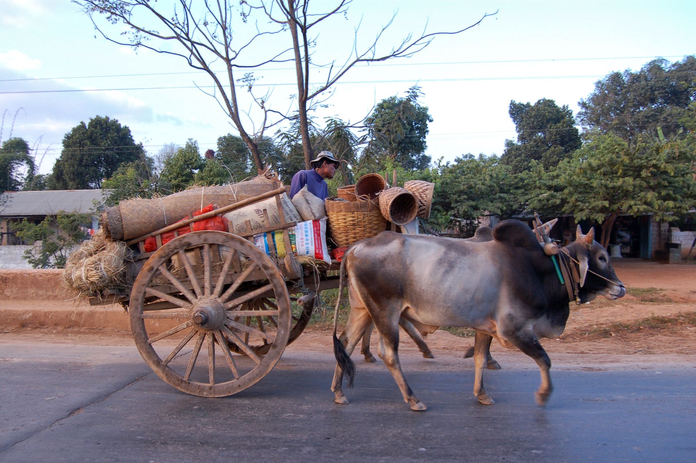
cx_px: 348
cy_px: 232
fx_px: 637
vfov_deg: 39.9
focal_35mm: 33
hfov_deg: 57.3
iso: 400
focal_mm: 22
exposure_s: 1/100
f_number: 5
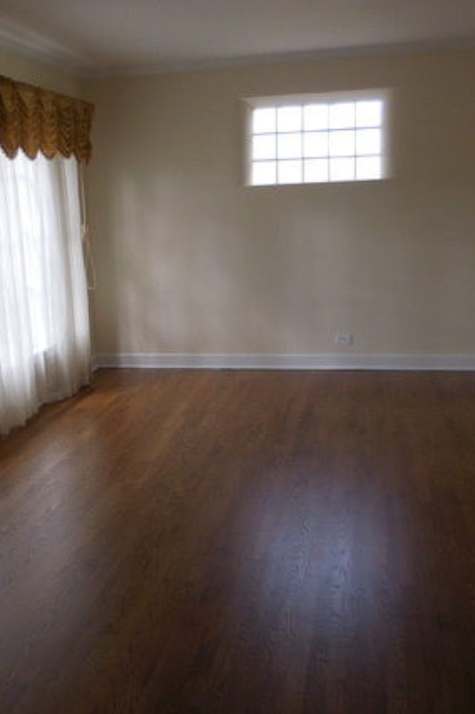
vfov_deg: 49.6
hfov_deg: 33.8
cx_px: 151
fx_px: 773
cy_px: 370
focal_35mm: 39
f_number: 3.3
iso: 125
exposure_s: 1/30
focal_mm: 4.5
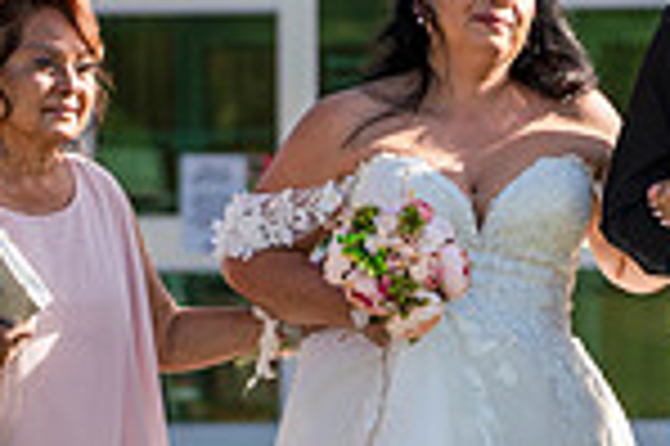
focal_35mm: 355
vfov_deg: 3.9
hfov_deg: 5.8
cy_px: 399
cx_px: 490
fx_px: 6600
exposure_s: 1/1600
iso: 250
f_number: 3.2
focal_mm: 91
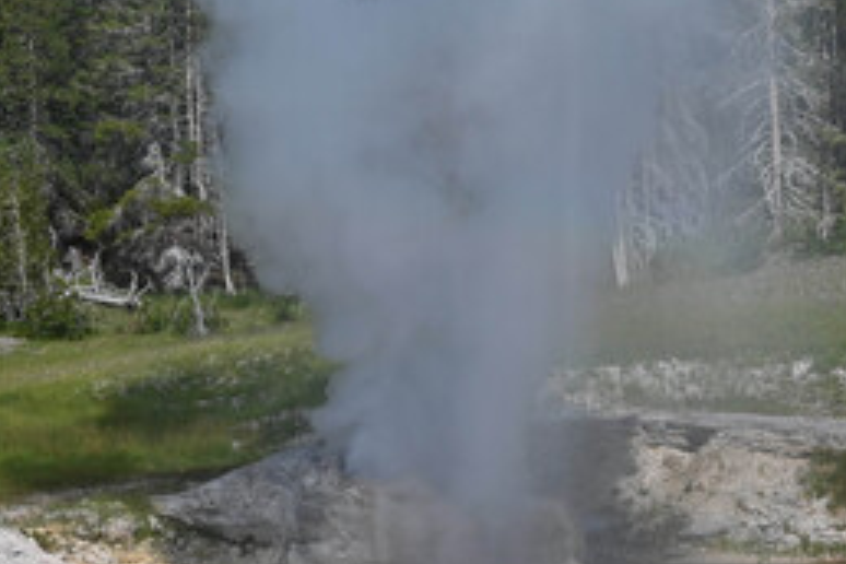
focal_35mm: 91
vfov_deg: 15.0
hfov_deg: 22.2
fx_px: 2138
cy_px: 251
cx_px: 600
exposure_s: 1/2000
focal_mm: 28
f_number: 6.3
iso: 180
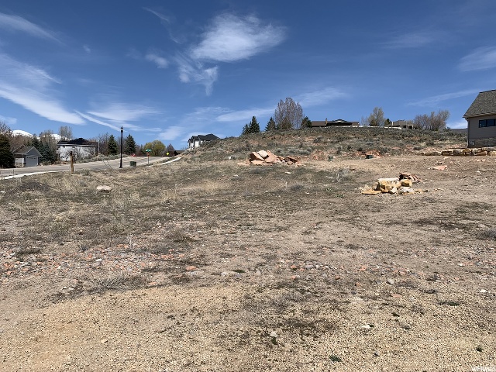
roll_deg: -1.5
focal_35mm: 26
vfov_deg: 53.1
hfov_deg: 67.3
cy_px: 186
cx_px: 248
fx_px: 373
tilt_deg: -1.0
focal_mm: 4.25
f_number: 1.8
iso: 25
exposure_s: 1/4098
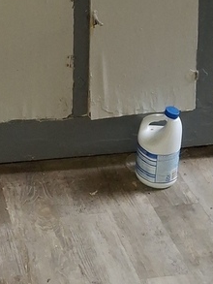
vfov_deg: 18.8
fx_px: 754
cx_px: -15
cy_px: -139
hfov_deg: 15.7
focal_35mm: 92
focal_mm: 4.69
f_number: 1.8
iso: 25
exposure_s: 1/24
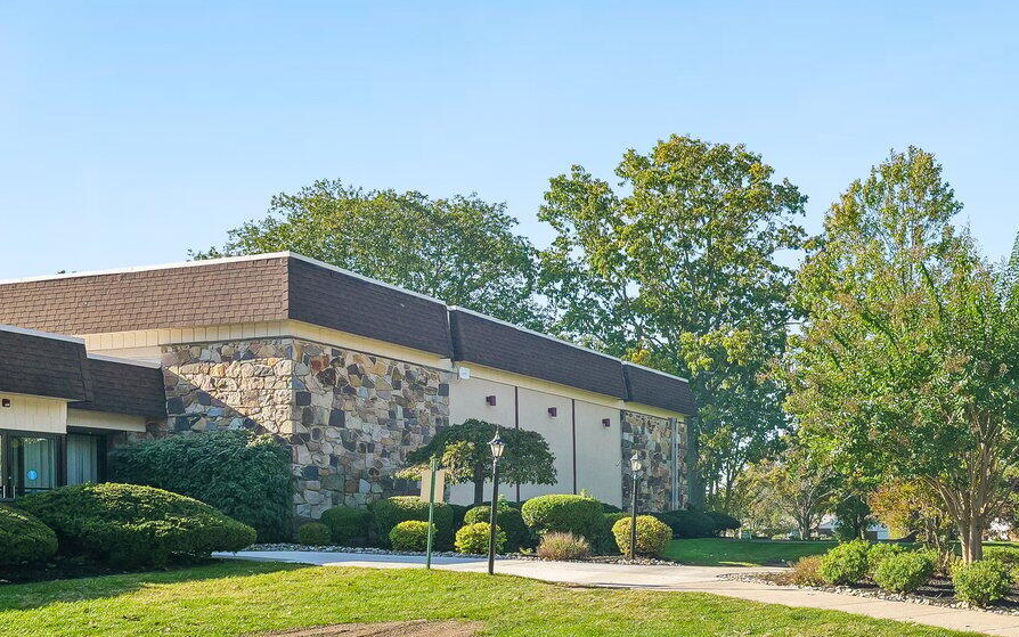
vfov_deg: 23.1
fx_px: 1555
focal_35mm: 56
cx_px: 885
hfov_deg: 34.6
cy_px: 418
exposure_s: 1/400
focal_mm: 24
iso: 640
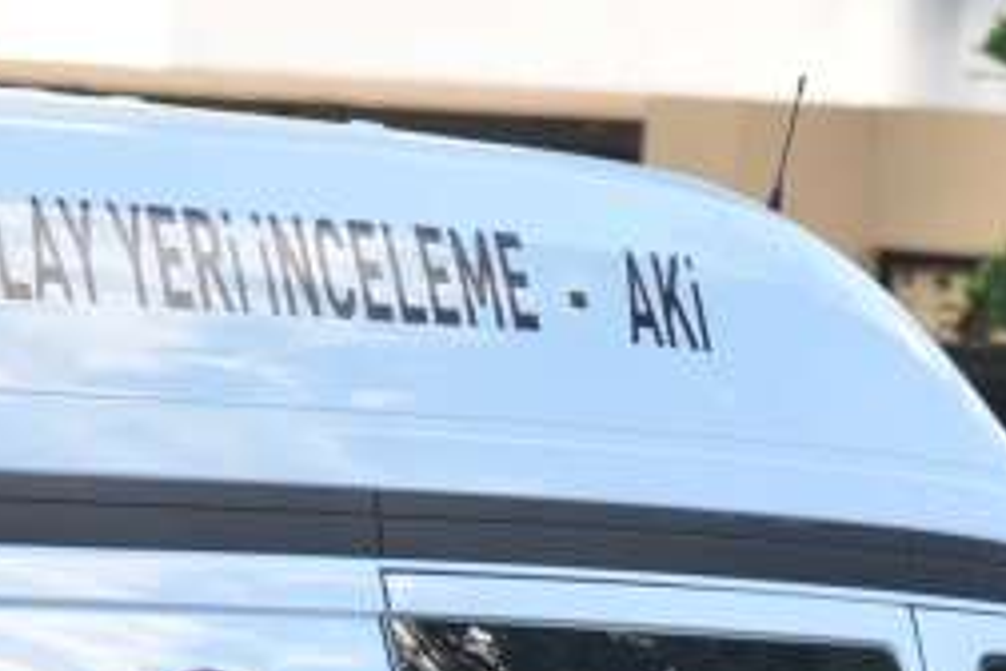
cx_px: 224
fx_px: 17045
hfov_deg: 3.4
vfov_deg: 2.2
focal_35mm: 610
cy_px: 1542
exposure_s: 1/500
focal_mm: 120
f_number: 4.5
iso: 320
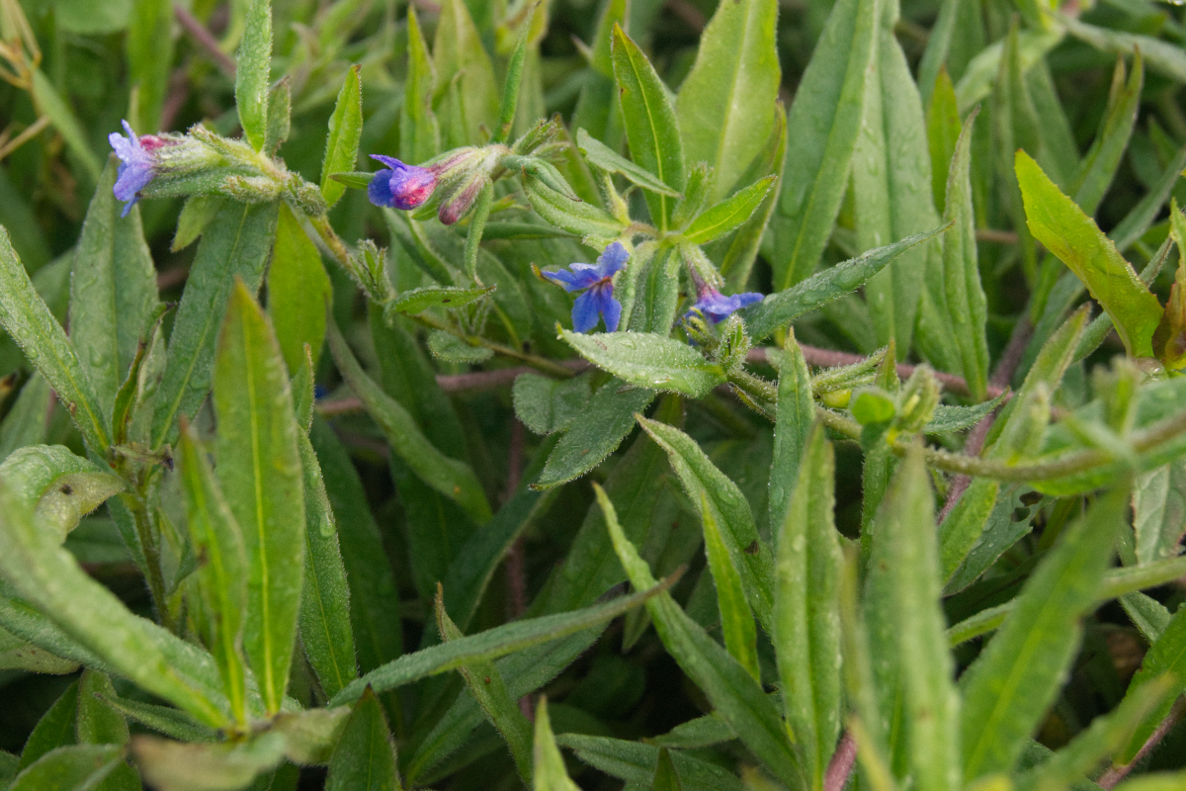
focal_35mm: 60
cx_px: 593
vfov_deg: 22.6
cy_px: 396
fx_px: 1977
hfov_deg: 33.4
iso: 1250
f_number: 8
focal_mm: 40
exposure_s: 1/500
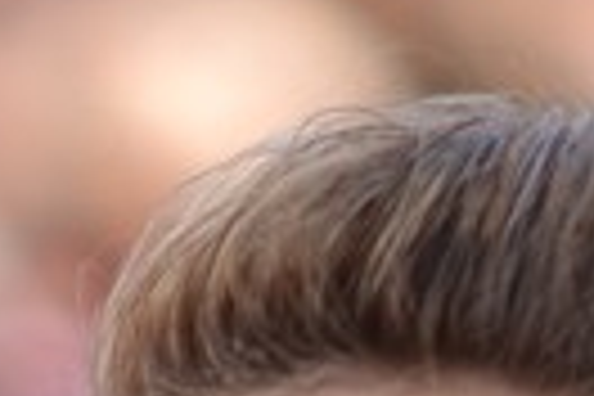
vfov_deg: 0.8
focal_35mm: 1741
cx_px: 360
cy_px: 1253
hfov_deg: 1.2
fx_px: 28724
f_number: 2.8
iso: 100
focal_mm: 150
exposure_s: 1/400
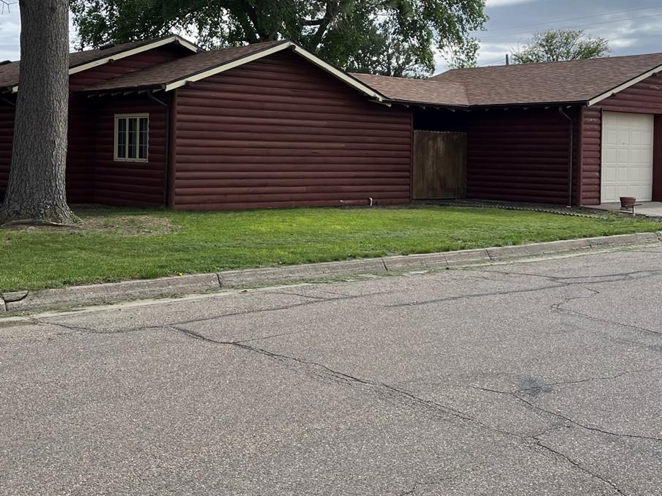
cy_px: 147
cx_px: 292
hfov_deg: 41.2
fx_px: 880
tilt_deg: +0.3
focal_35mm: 46
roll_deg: -1.1
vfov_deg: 31.2
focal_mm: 5.1
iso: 50
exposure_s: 1/1957
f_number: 1.6
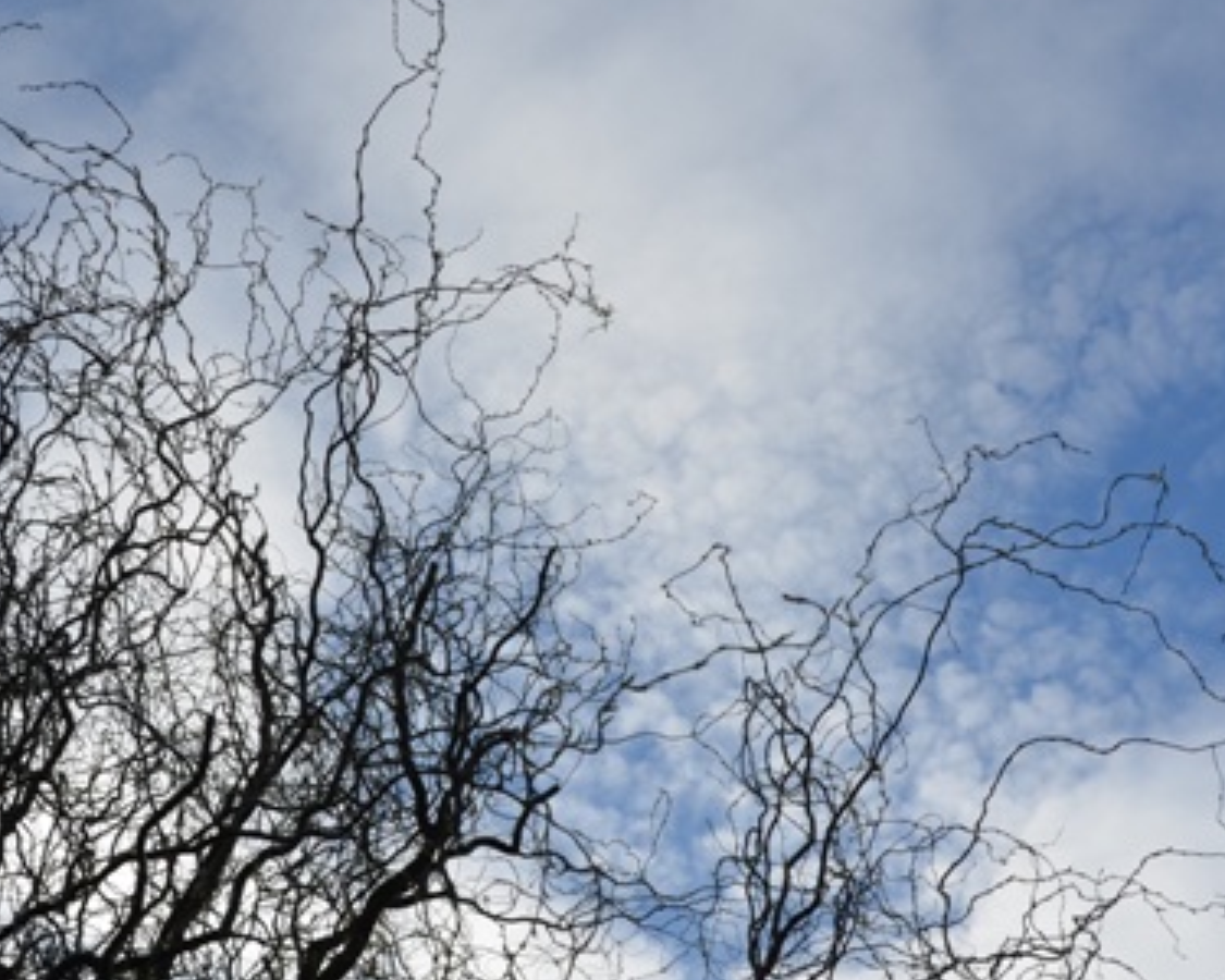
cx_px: 523
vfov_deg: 31.4
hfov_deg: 38.7
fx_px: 1740
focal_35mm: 48
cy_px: 588
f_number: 8
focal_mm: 20
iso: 100
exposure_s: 1/250
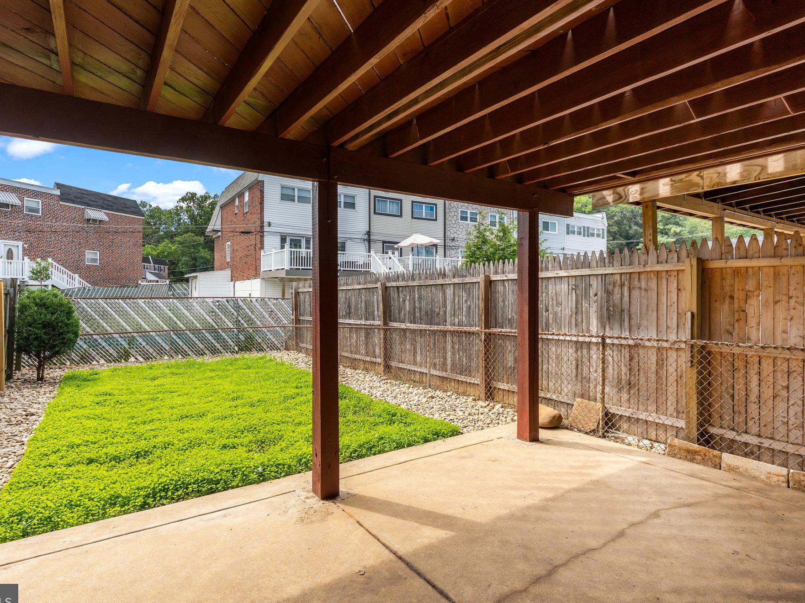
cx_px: 385
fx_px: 442
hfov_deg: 84.6
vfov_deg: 68.7
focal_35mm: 19
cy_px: 306
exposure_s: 1/320
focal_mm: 17
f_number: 8
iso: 500
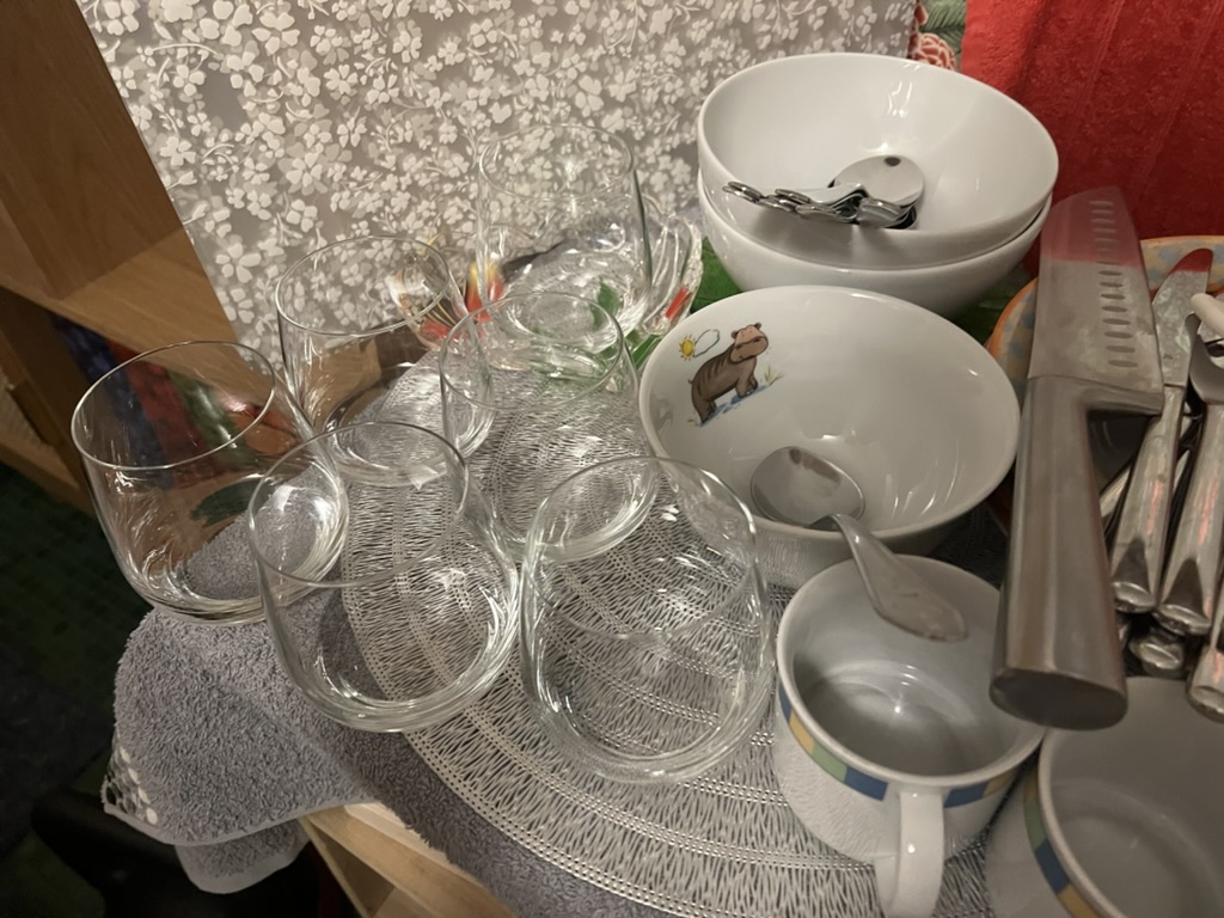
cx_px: 612
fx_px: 919
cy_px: 459
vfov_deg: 53.1
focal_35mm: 26
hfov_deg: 67.3
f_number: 1.5
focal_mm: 5.7
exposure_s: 1/40
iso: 500
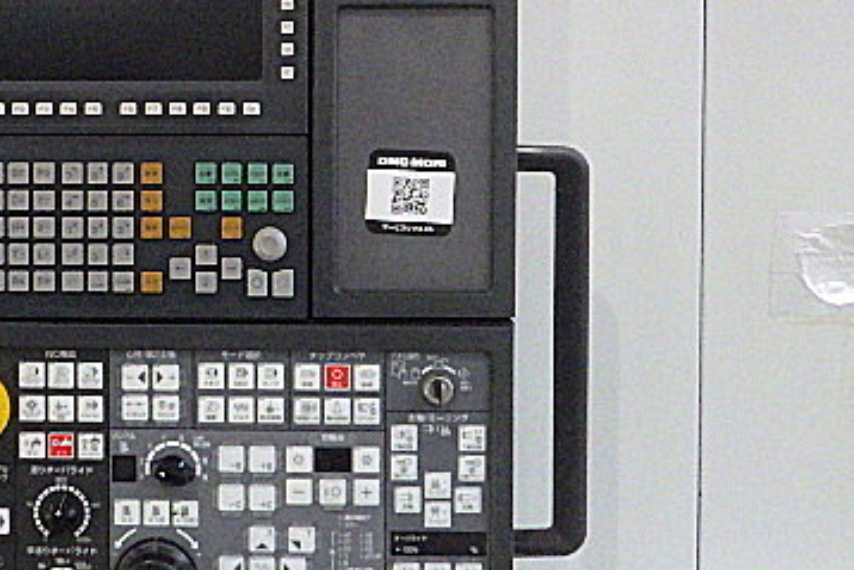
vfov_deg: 25.9
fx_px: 1234
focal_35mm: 52
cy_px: 193
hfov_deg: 37.6
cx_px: 253
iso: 1000
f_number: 3.5
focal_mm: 5
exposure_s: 1/45
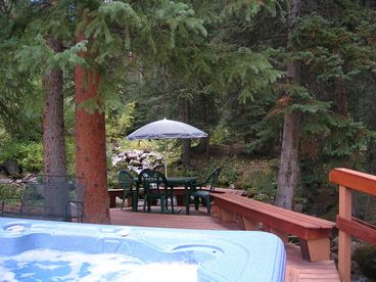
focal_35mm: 35
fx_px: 380
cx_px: 188
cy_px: 141
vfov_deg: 40.7
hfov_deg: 52.6
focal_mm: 5.4
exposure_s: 1/62.4
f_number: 2.8
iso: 50
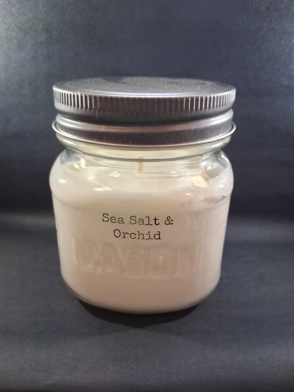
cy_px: 196
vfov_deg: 67.3
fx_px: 294
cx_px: 147
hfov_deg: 53.1
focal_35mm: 26
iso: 400
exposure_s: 1/100
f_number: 1.8
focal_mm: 3.98
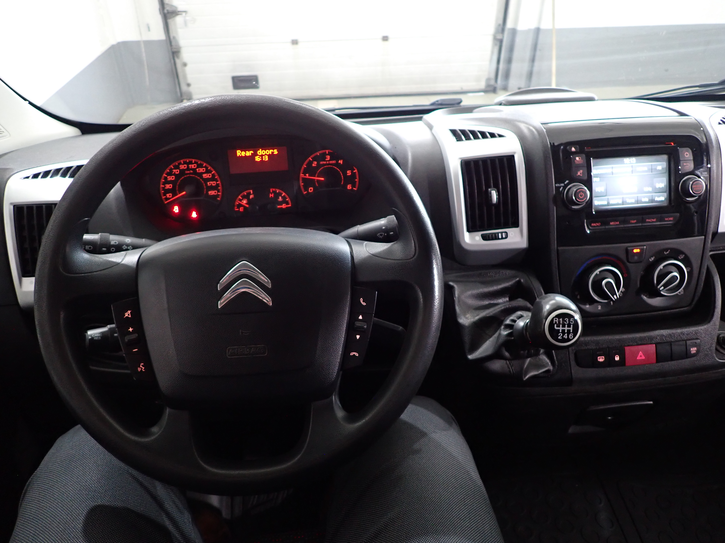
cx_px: 362
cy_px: 272
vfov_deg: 54.9
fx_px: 524
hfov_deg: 69.4
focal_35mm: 25
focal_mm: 4.5
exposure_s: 1/30
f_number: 2
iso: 400
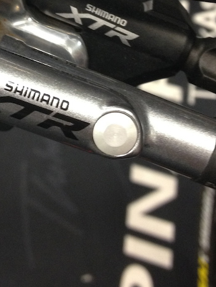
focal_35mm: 77
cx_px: 54
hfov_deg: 19.0
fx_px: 640
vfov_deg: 24.8
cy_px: 48
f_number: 2.4
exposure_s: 1/20
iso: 200
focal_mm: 4.28
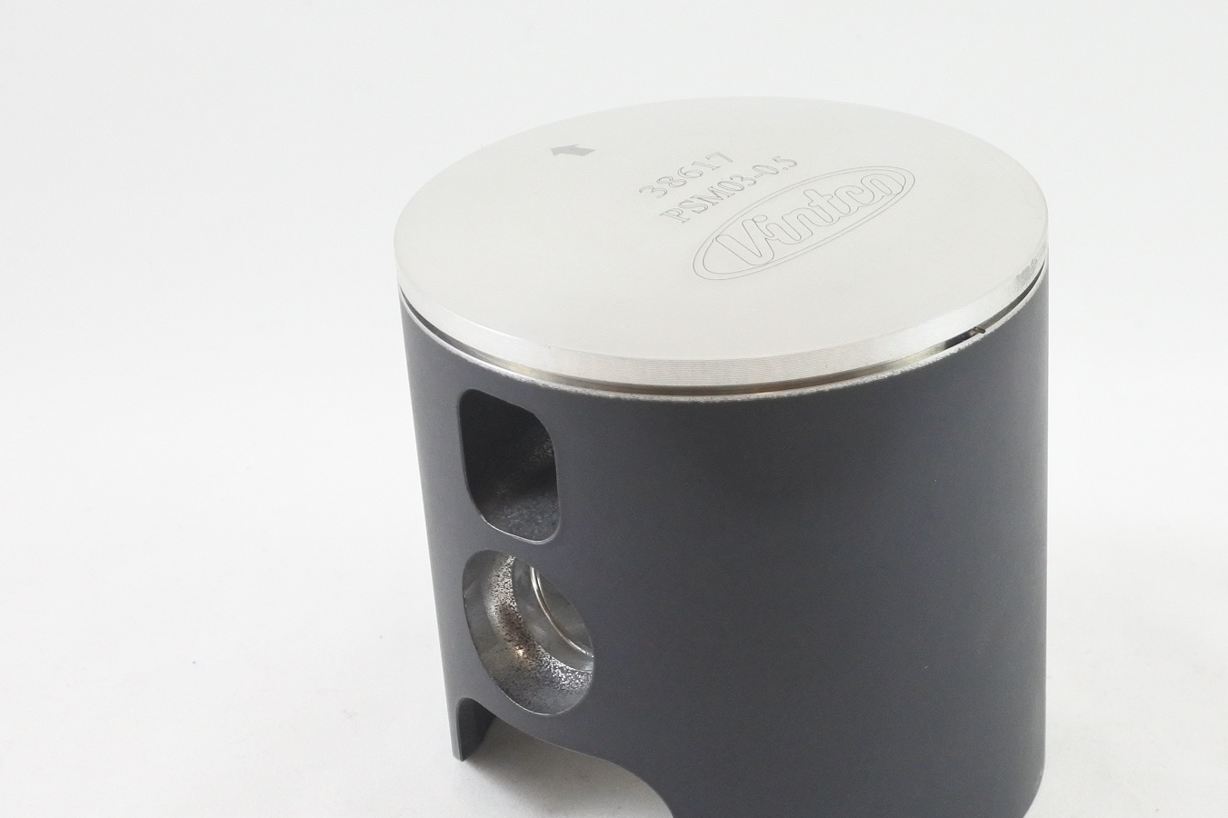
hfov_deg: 35.0
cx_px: 726
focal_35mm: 57
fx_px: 1944
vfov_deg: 23.7
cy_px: 481
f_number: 4.2
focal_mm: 15
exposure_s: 1/125
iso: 640
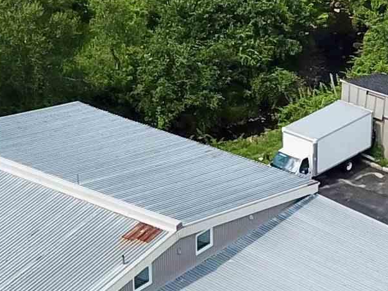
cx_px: 258
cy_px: 260
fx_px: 1480
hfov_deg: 14.9
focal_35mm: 132
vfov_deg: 11.2
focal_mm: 4.7
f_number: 2.2
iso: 100
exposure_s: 1/1130
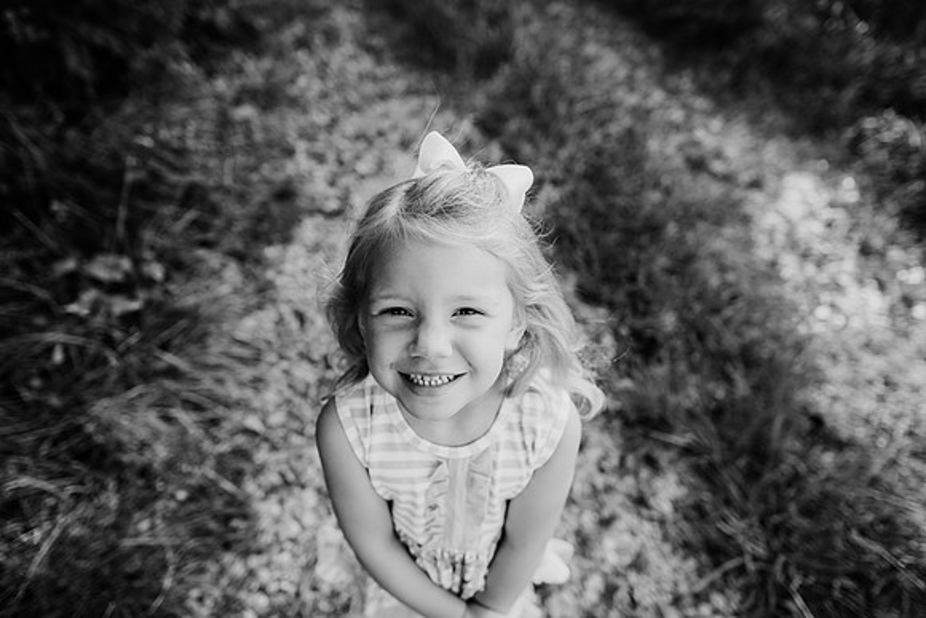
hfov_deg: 73.7
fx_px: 617
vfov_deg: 53.2
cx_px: 463
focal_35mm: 24
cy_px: 309
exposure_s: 1/800
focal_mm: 24
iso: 250
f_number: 2.8
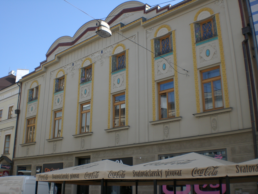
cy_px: 97
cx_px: 129
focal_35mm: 38
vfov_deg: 37.7
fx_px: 283
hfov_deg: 49.0
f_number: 4.4
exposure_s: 1/320
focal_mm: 6.3
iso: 50
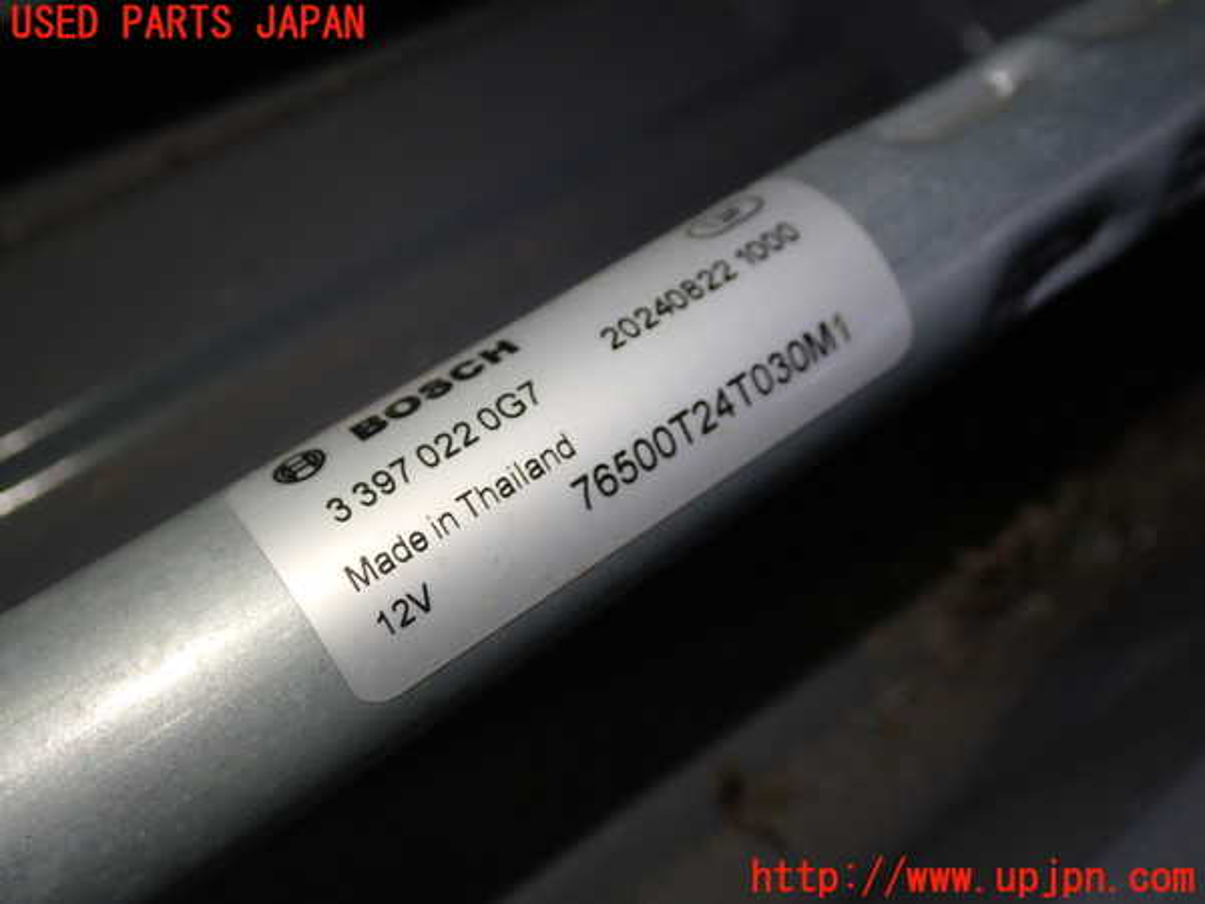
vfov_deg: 37.7
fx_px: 1323
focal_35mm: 38
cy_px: 452
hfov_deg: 49.0
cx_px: 602
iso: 200
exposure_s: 1/60
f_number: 2.7
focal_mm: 6.83
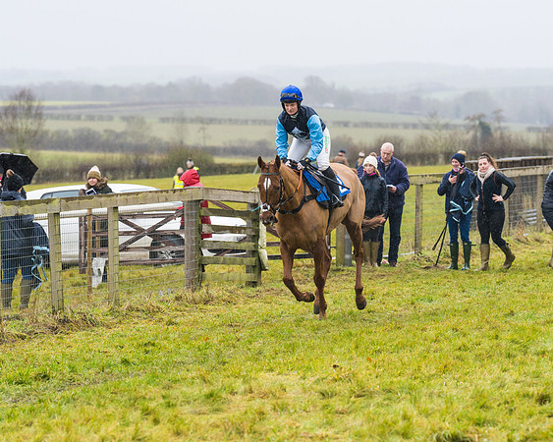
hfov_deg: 12.0
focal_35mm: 161
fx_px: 2640
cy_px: 234
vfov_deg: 9.6
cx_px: 273
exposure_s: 1/1250
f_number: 4
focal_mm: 135
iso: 800
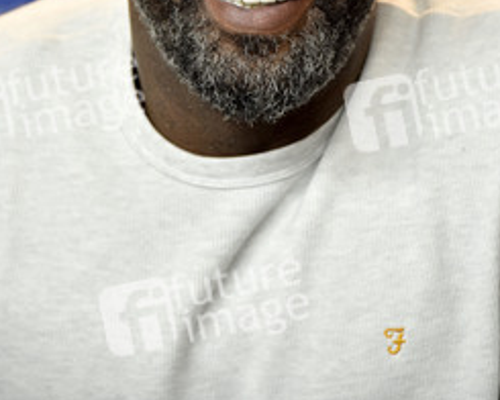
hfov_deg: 5.1
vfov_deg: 4.0
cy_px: 2
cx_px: 263
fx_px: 5668
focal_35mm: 383
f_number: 5.6
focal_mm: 250
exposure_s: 1/160
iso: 1000
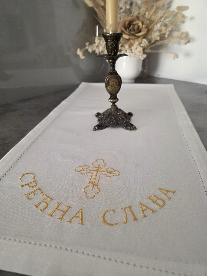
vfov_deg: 73.9
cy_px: 138
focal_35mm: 23
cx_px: 104
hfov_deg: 58.9
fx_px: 183
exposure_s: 1/100
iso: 250
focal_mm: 6.3
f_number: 1.7
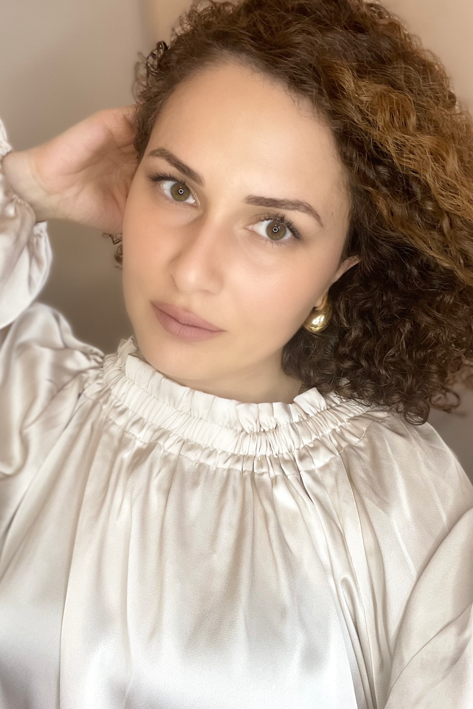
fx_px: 631
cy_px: 352
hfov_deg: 41.1
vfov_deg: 58.7
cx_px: 224
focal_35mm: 32
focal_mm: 2.71
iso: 160
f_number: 2.2
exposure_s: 1/50
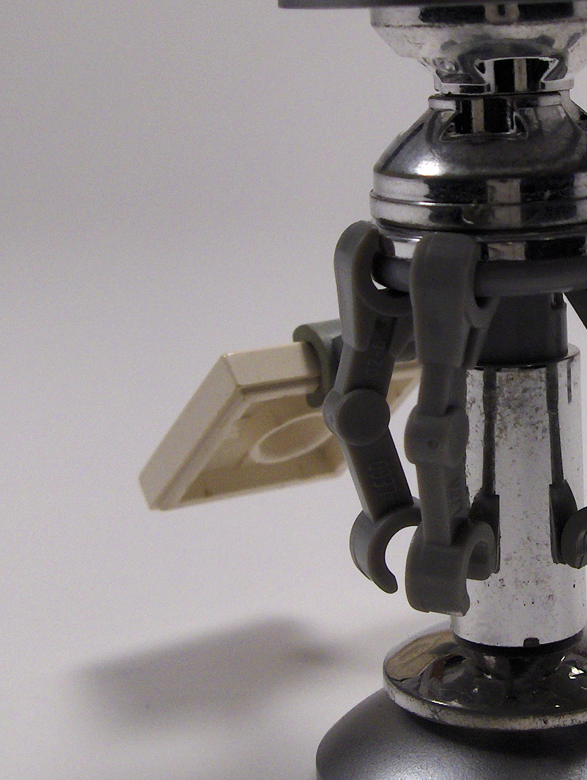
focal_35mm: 83
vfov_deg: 23.5
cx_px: 503
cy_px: 328
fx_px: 1872
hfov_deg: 17.6
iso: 100
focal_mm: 8
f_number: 4.8
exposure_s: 1/146
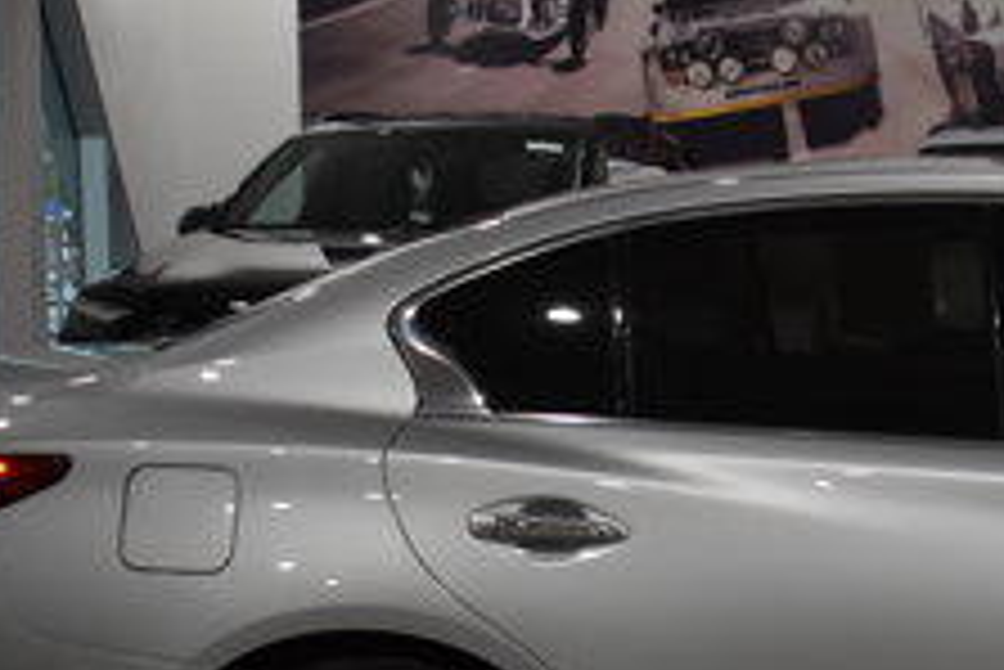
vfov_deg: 15.8
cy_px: 524
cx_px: 1171
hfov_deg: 22.0
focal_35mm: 86
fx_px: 2400
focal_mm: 20
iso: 1100
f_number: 3.8
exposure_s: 1/125
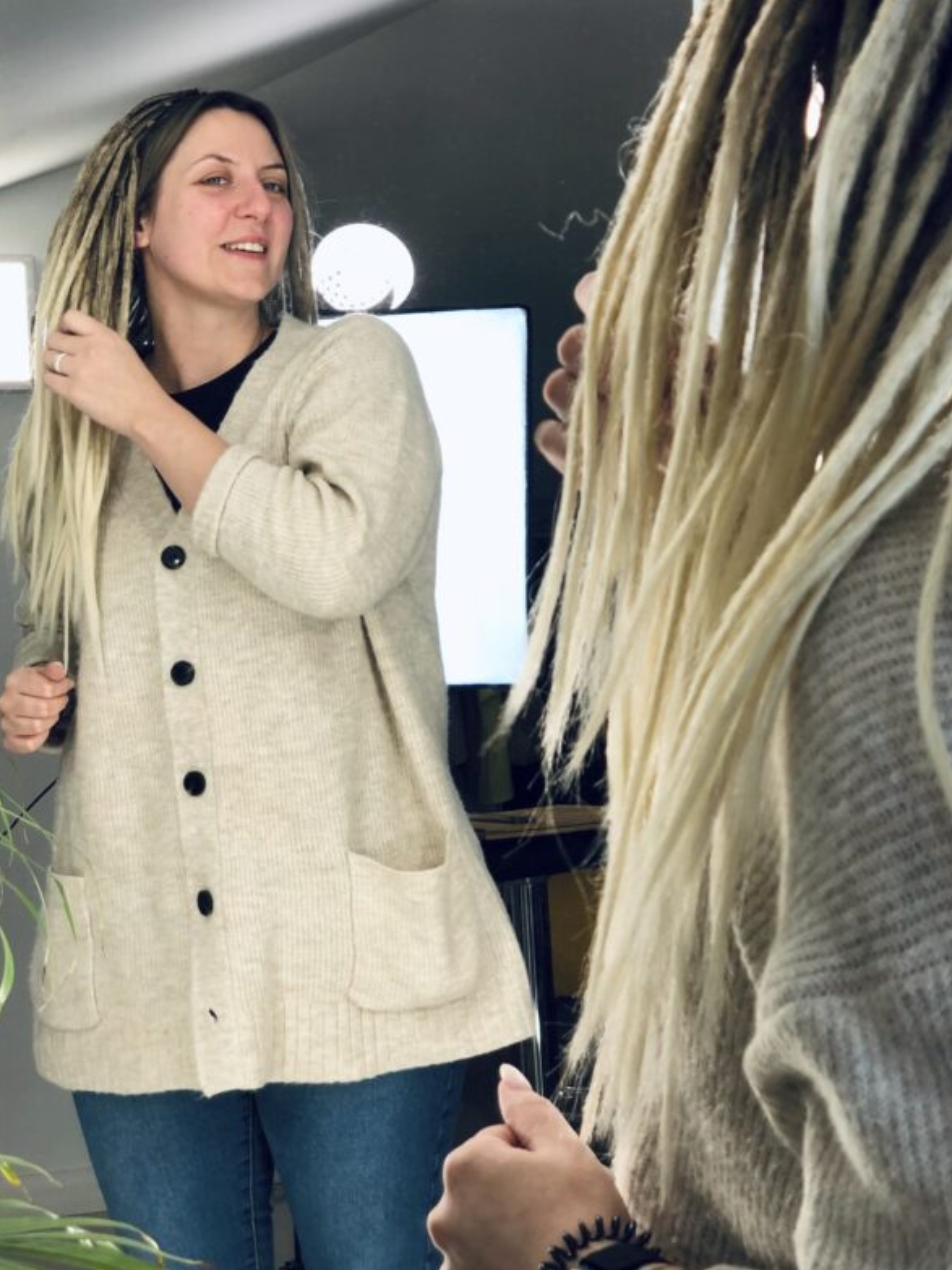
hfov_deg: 21.6
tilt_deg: -11.8
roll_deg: -1.5
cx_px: 461
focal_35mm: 68
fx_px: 2494
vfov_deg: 28.4
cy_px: 464
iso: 16
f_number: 2.4
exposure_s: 1/50
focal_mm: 6
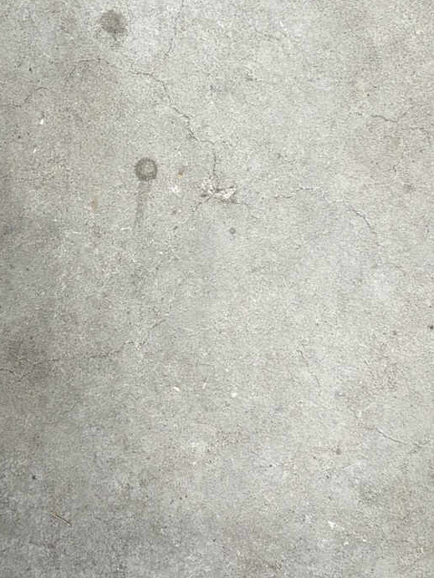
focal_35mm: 77
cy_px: 191
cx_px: 89
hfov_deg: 19.0
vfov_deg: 25.2
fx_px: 1287
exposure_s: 1/50
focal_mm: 5.96
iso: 250
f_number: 1.6
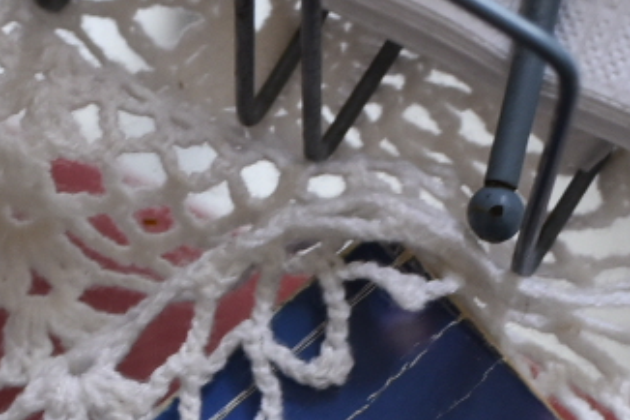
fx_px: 3043
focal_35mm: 174
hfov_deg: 11.8
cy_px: 943
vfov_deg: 7.5
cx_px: 284
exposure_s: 1/20
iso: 1000
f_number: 4.5
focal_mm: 35
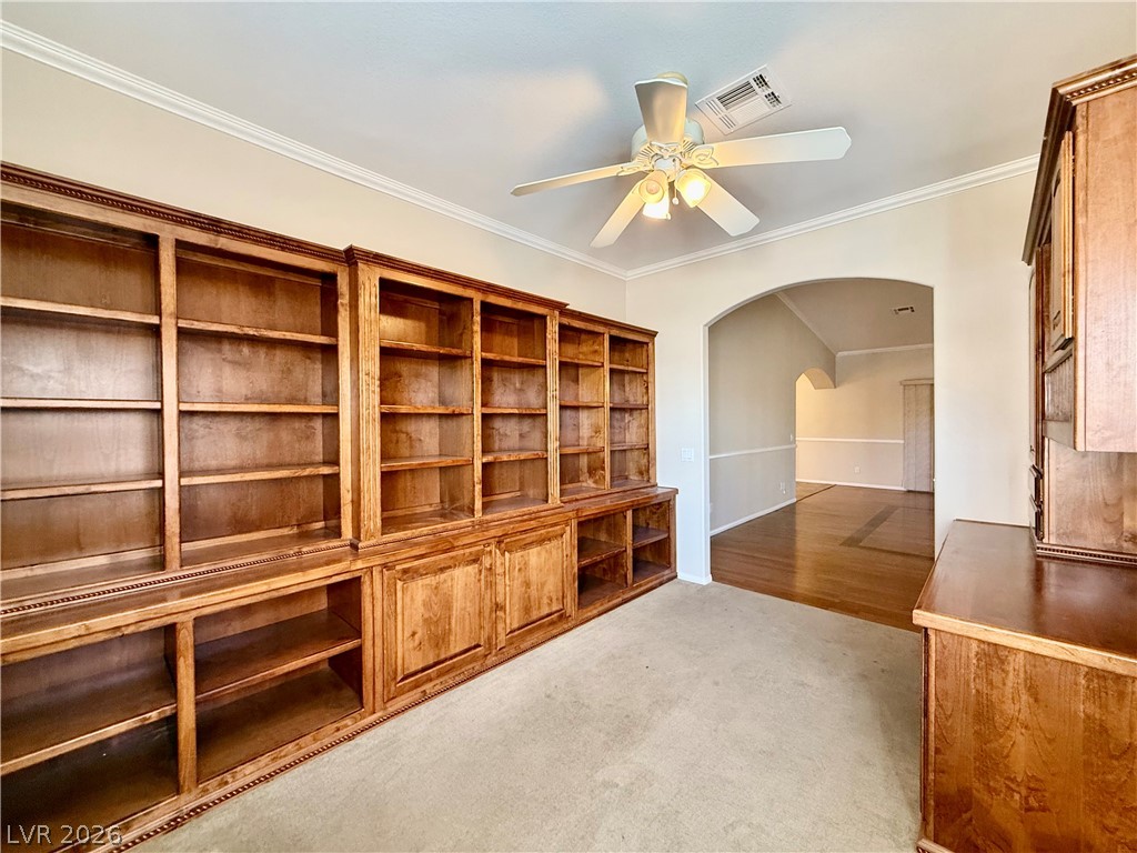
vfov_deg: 85.7
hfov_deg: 102.1
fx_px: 460
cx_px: 568
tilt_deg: +0.0
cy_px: 426
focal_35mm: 14
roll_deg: +0.7
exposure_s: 1/60
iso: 320
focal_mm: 2.22
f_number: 2.2
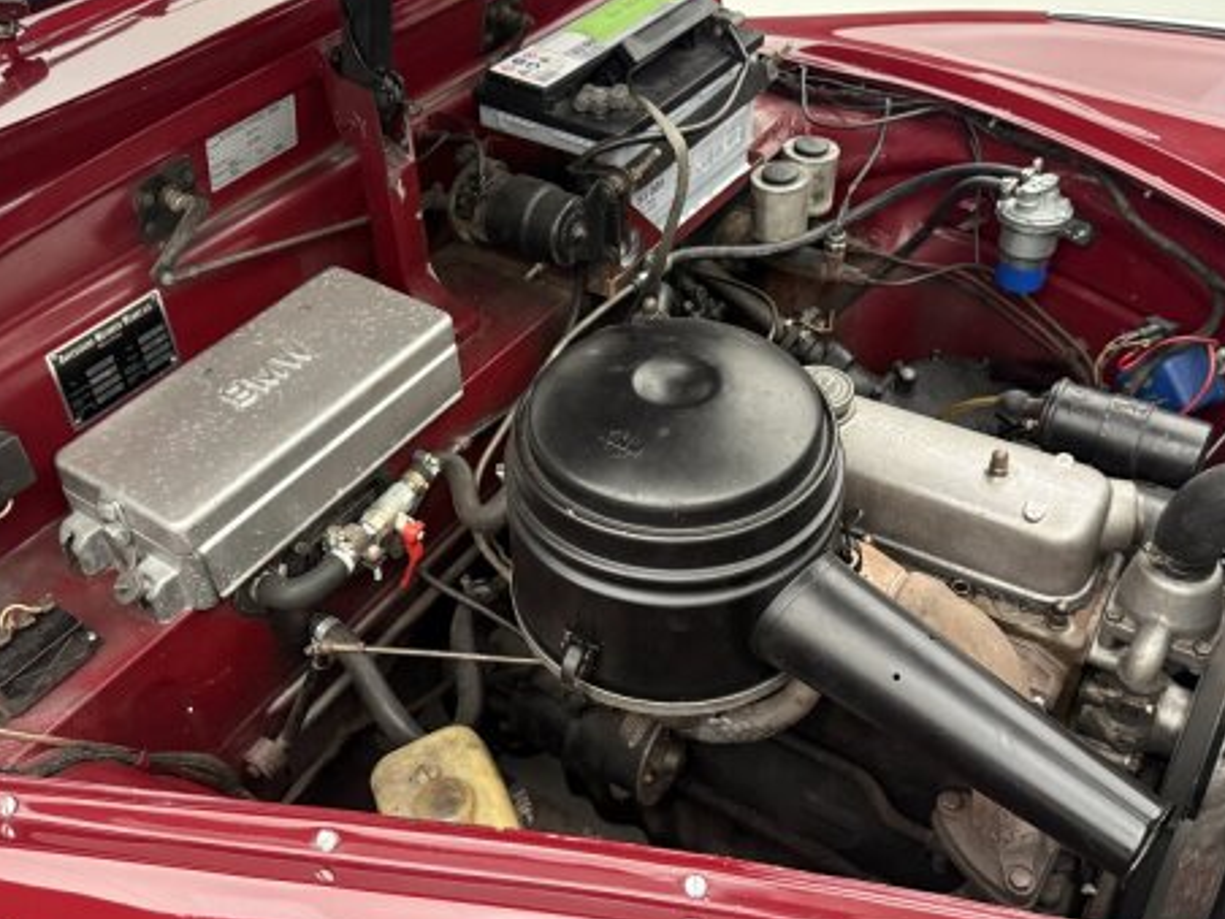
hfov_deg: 54.0
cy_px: 393
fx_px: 1203
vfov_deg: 41.7
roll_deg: +2.2
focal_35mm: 34
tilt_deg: -39.1
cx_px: 626
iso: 500
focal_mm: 6.76
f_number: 1.78
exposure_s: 1/60
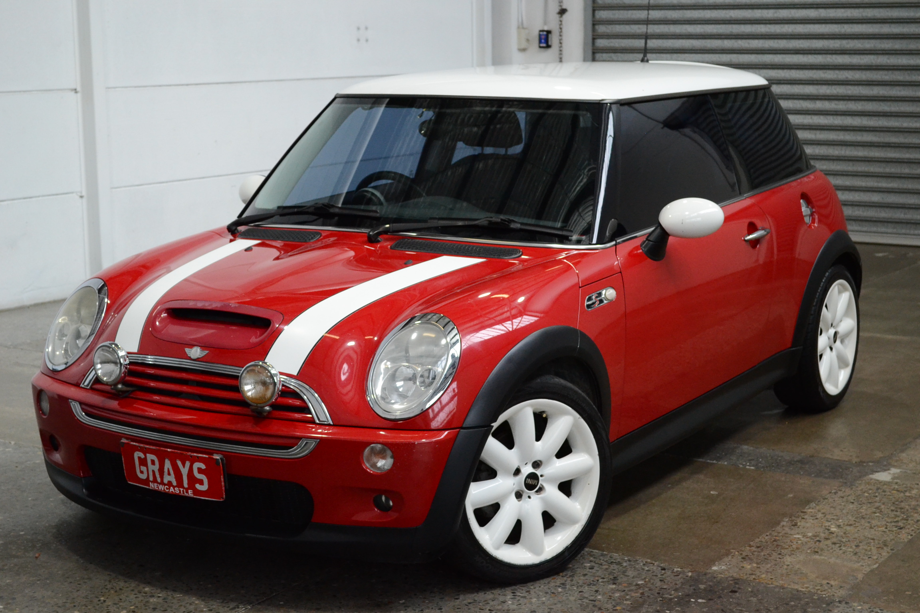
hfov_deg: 33.4
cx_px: 460
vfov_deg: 22.6
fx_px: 1533
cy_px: 306
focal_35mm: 60
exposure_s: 1/320
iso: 1600
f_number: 5.3
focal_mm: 40
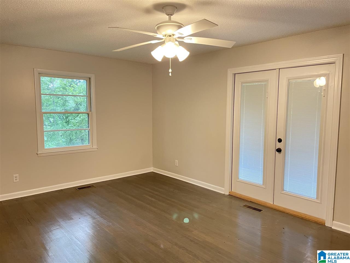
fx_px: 263
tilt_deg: -5.1
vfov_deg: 53.1
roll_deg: -0.3
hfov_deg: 67.3
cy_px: 132
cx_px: 175
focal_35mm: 26
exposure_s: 1/60
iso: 500
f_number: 1.6
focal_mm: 5.1
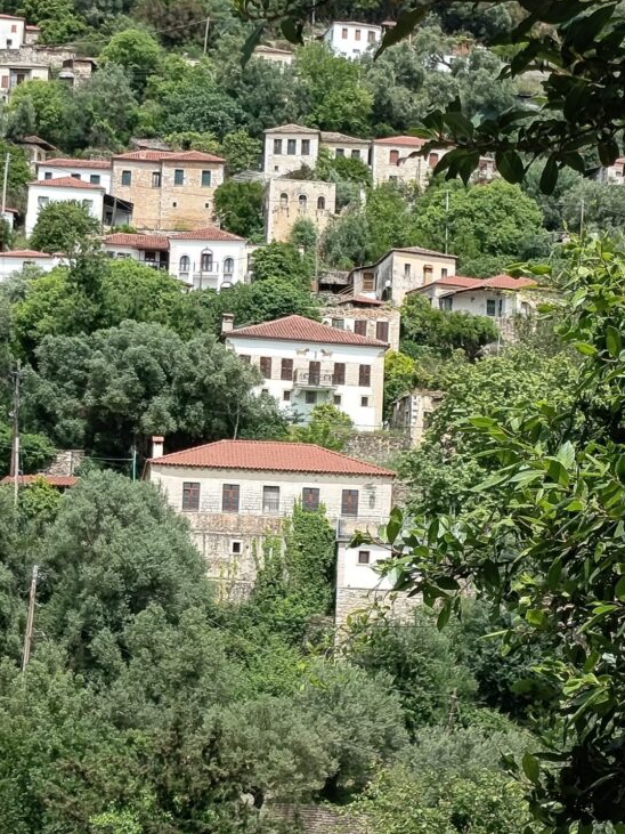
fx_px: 3034
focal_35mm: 126
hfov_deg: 11.8
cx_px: 232
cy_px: 416
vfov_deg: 15.6
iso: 51
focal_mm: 5.27
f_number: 1.7
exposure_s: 1/599
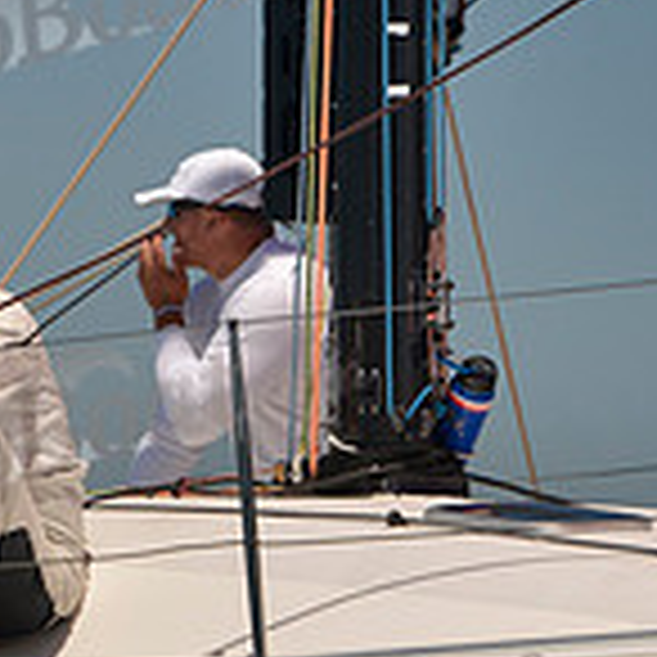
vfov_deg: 3.7
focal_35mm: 474
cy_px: 736
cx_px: -500
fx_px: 10178
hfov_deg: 3.7
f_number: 6.3
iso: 280
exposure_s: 1/1250
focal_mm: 140
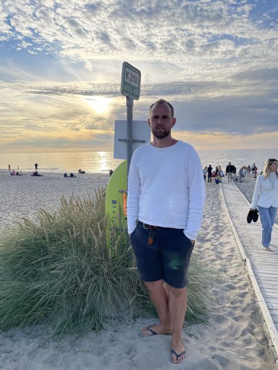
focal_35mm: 26
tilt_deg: -7.7
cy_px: 185
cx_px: 139
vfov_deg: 67.3
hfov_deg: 53.1
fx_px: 278
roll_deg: +2.2
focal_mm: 4.2
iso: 32
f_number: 1.6
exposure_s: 1/2257
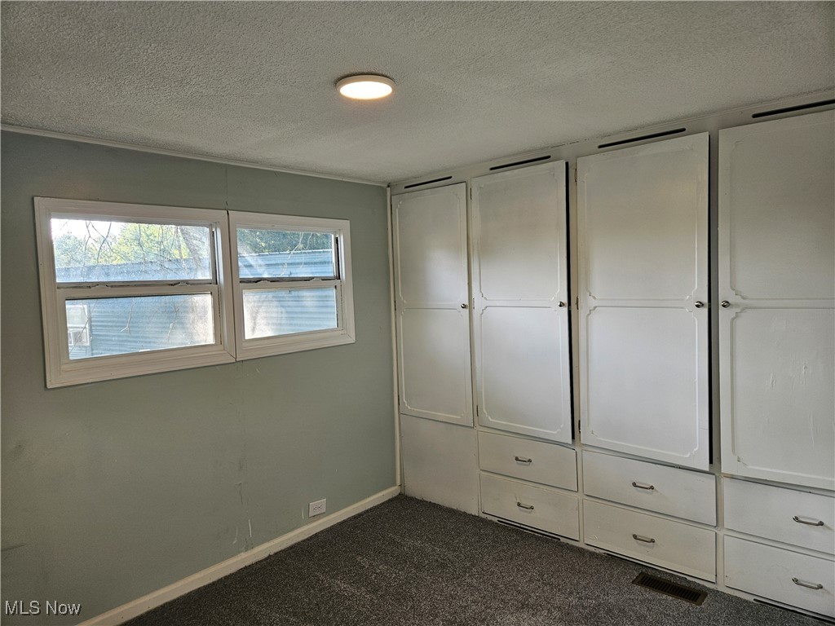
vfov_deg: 58.9
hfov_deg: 73.9
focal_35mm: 23
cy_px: 313
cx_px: 418
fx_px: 555
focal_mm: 5.4
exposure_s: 1/120
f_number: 1.8
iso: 64
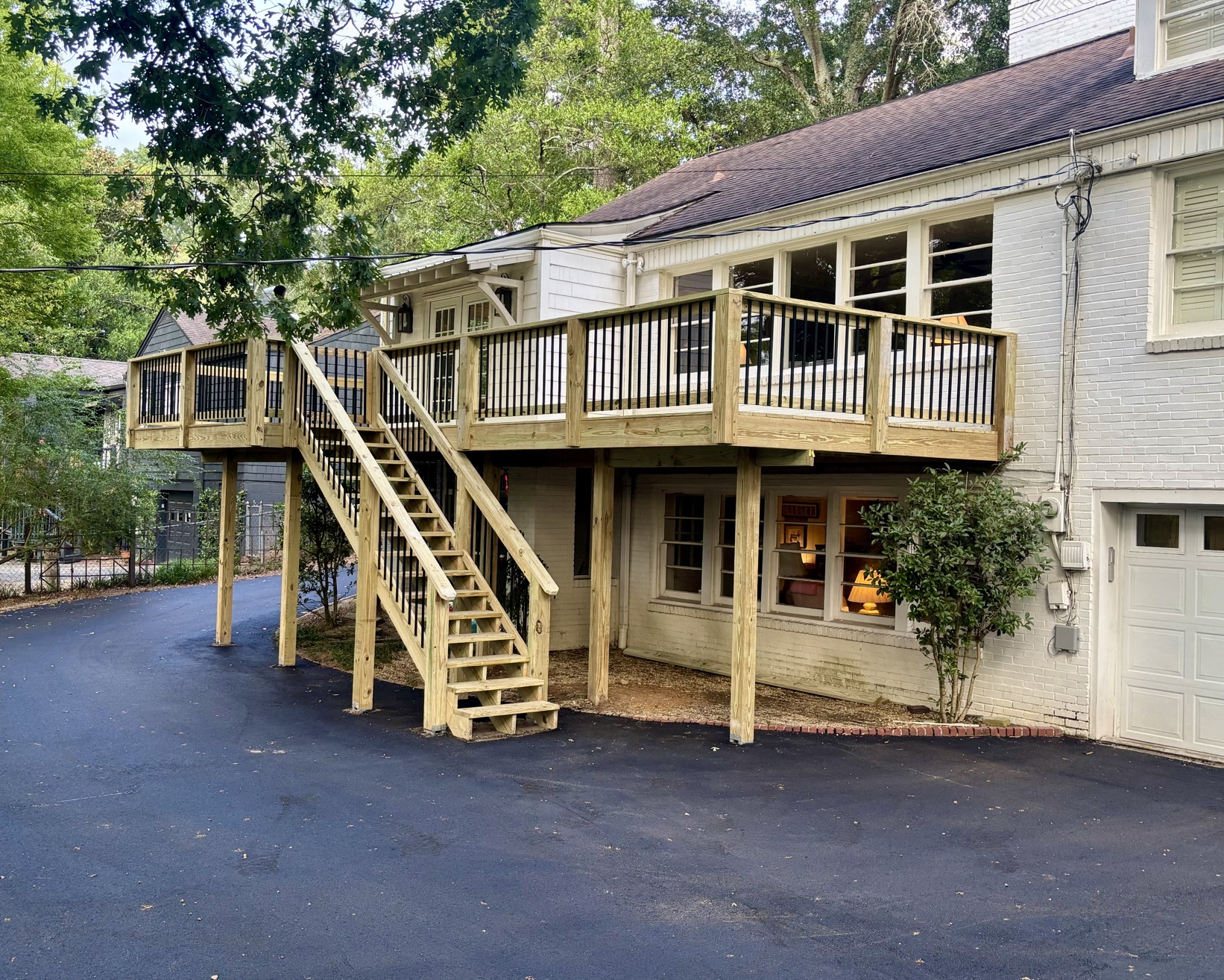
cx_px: 587
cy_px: 479
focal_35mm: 34
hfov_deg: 52.8
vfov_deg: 43.4
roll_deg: -2.6
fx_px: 1232
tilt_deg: +1.0
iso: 125
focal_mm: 5.96
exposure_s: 1/121
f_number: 1.6
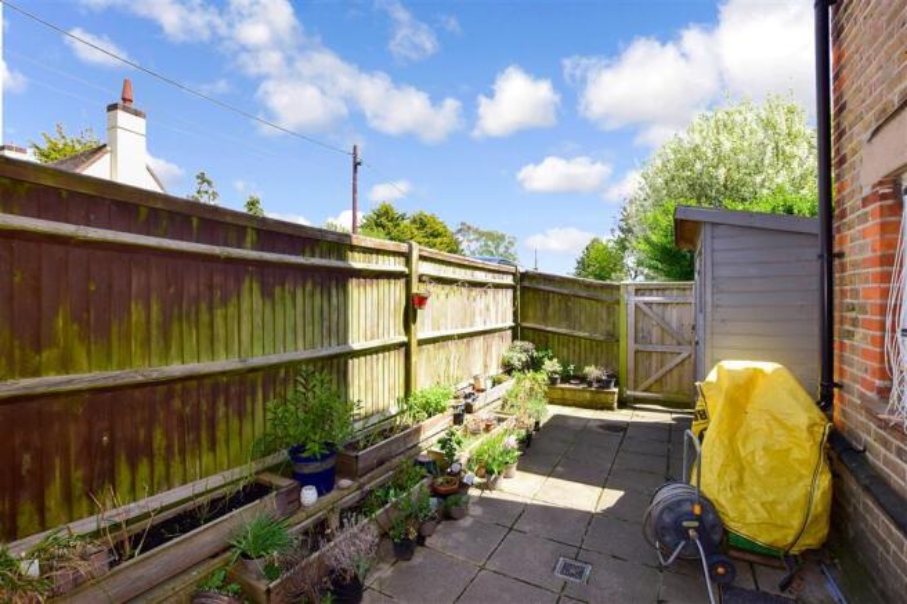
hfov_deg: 100.4
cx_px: 454
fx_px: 378
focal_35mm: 15
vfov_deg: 77.3
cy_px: 302
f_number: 10
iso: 400
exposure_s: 1/160
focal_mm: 10
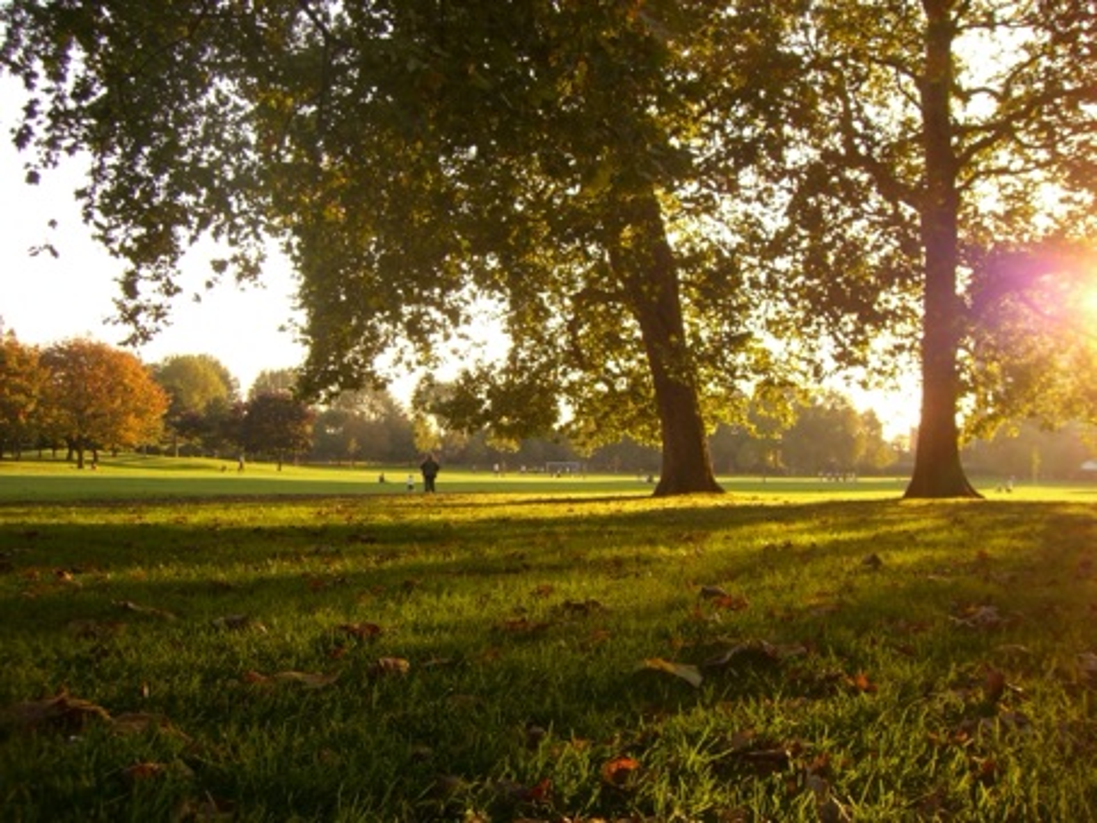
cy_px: 412
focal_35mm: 38
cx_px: 548
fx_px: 1204
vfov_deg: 37.7
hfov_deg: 49.0
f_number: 4.3
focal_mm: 6.2
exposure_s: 1/80
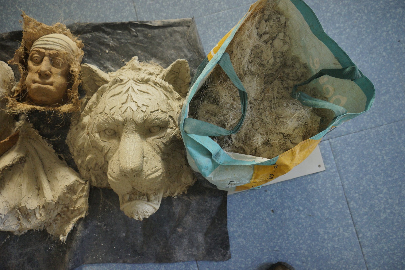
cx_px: 202
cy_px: 135
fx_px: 315
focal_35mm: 28
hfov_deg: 65.5
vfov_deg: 46.4
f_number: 4.5
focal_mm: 28
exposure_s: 1/100
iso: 1600
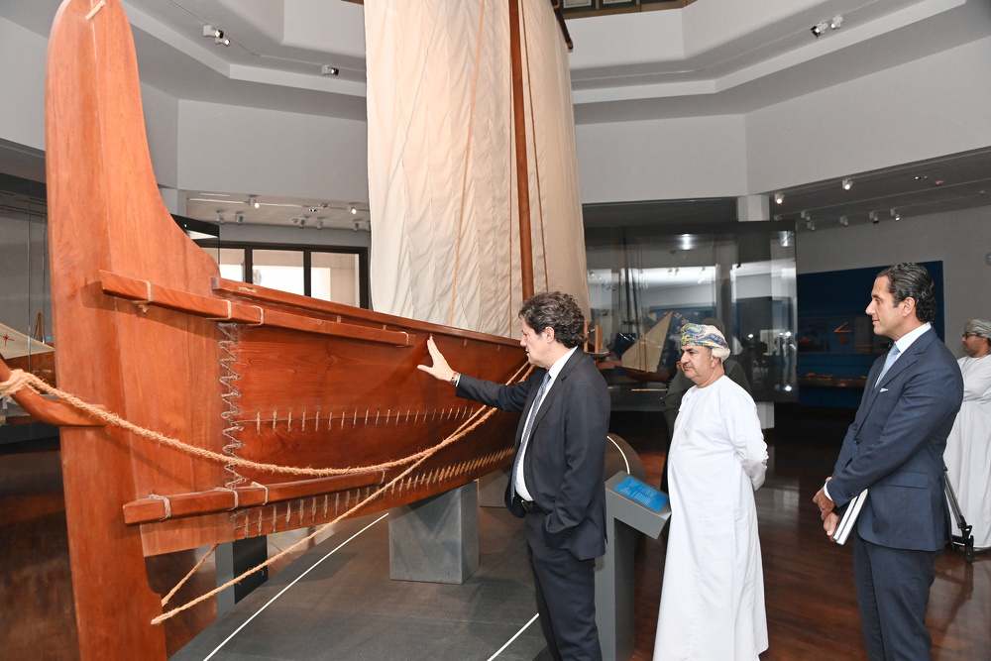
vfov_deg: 46.4
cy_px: 330
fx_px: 771
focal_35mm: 28
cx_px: 496
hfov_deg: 65.5
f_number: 5.6
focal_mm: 28
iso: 6400
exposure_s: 1/200
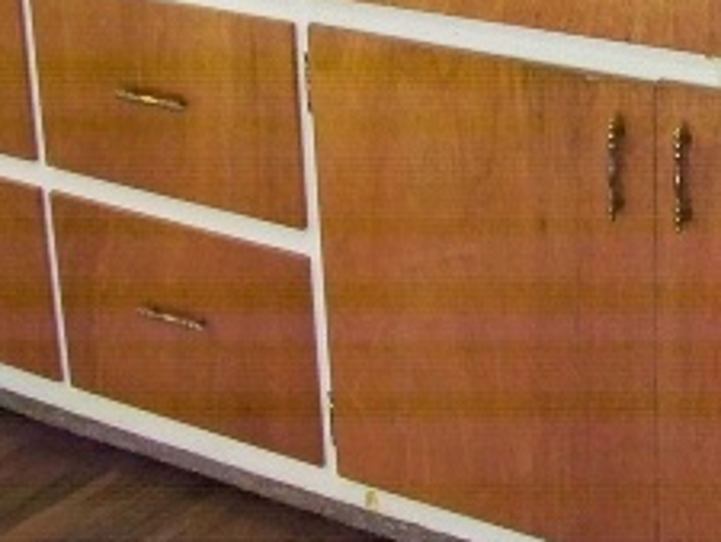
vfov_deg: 15.4
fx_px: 1959
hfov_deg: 20.3
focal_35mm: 94
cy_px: -10
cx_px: 699
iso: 800
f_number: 2.8
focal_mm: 5.85
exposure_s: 1/160
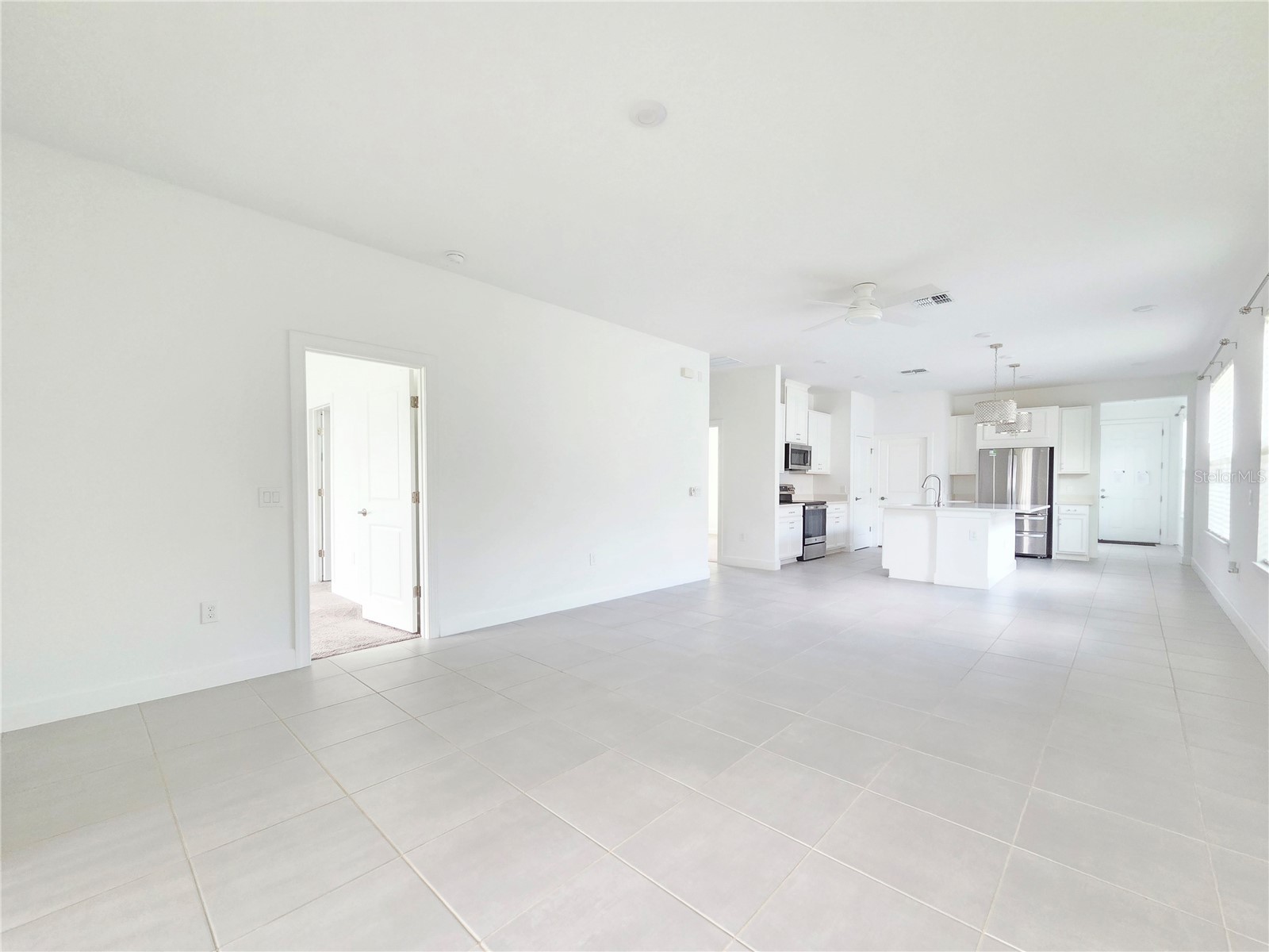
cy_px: 476
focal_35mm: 13
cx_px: 634
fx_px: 477
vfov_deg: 89.9
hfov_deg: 106.2
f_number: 2.2
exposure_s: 1/60.2
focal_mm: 2.2
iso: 400
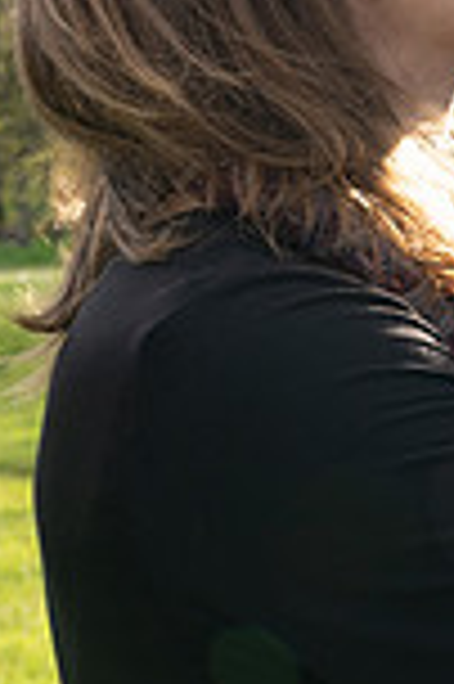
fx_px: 1801
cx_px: 467
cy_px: 360
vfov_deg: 21.5
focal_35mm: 95
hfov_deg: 14.1
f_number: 6.3
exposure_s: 1/125
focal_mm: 32
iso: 100
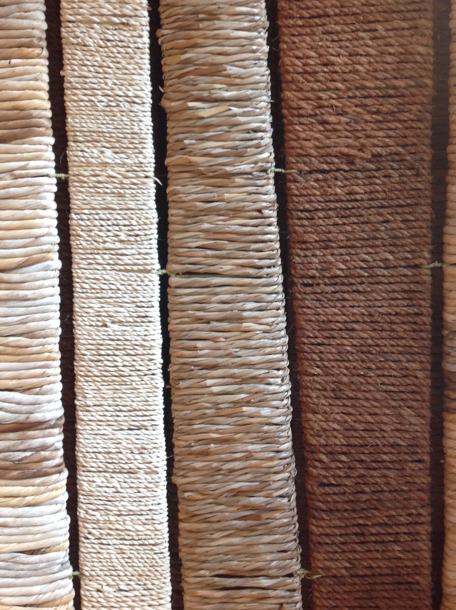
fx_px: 828
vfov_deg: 40.2
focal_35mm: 47
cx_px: 225
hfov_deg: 30.8
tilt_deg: -5.3
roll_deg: +2.2
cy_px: 223
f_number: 2.4
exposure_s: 1/15
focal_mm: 4.28
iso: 100
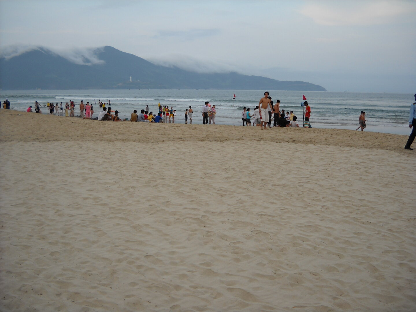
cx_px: 208
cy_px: 156
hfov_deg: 45.8
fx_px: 493
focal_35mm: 41
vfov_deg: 35.1
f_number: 3.1
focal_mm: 6.72
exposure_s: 1/109
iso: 64
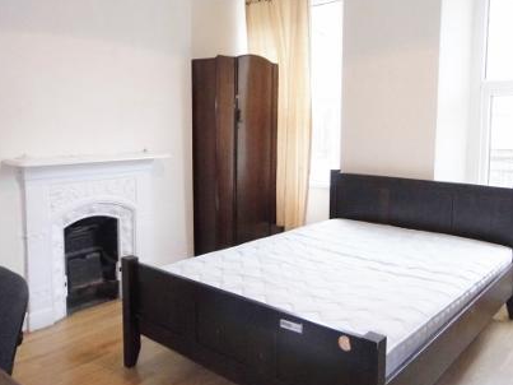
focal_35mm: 31
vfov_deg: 45.4
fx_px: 459
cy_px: 174
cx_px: 269
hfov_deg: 58.3
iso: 400
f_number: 3
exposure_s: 1/60
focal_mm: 4.5
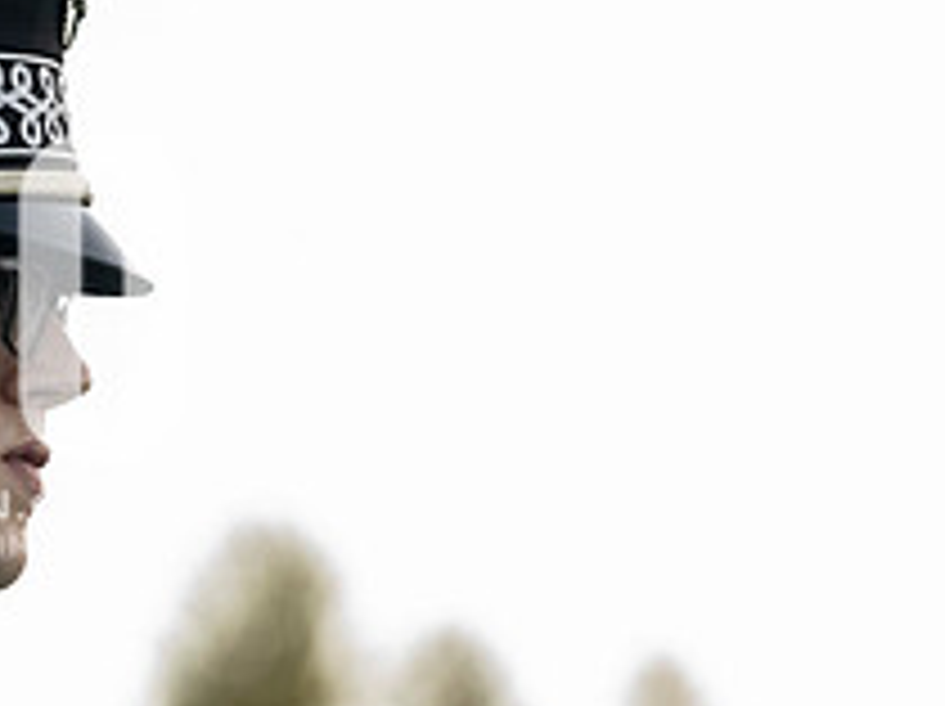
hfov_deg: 4.0
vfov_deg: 3.0
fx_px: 13416
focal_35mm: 492
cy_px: 344
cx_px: -153
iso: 5000
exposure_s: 1/2500
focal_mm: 185
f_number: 4.5
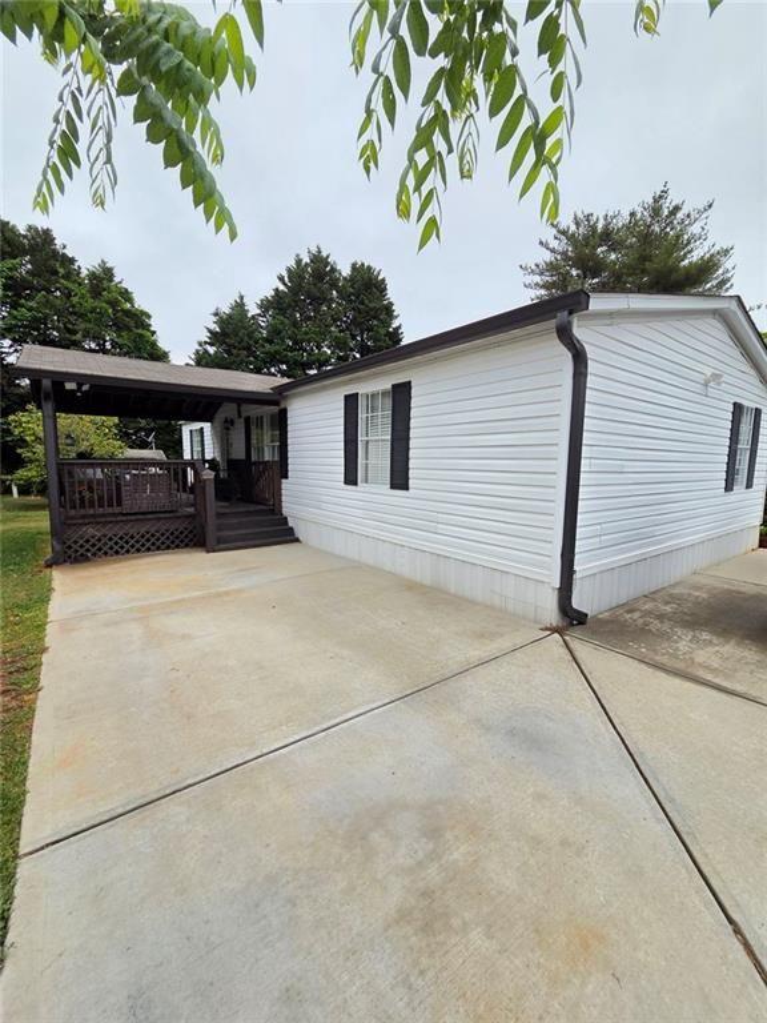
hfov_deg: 89.9
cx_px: 384
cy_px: 512
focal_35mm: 13
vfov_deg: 106.2
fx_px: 384
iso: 100
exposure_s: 1/2210
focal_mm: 2.2
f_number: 2.2
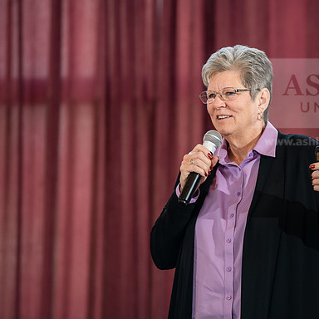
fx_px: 2408
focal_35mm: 231
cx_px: 227
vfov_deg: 7.6
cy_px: 159
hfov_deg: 7.6
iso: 1250
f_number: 3.2
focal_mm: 180
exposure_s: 1/250
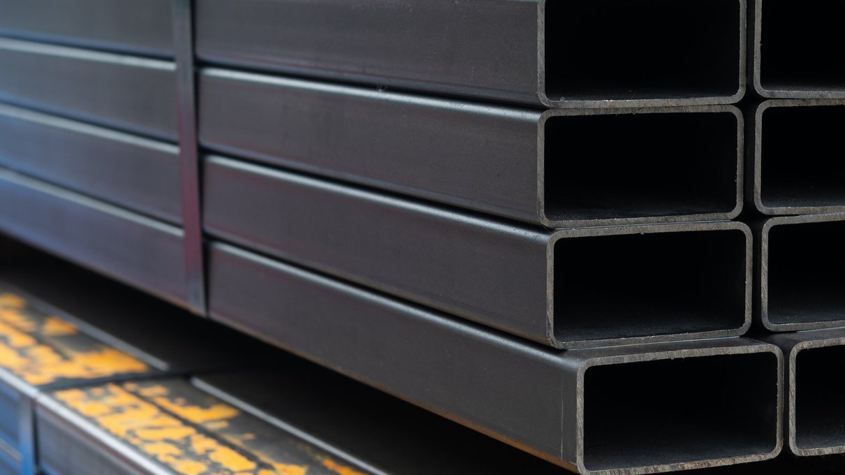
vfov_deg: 11.8
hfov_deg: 20.6
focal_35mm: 103
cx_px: 592
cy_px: 225
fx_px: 2307
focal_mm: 62
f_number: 6.3
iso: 200
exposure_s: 1/100
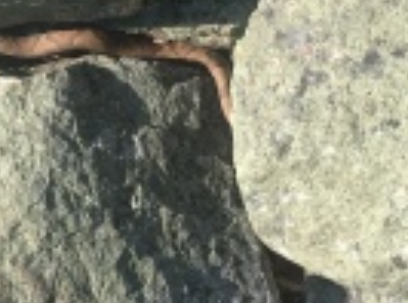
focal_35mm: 80
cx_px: 138
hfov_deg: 24.4
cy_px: 64
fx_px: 940
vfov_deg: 18.2
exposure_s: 1/974
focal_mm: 4.15
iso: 25
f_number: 2.2
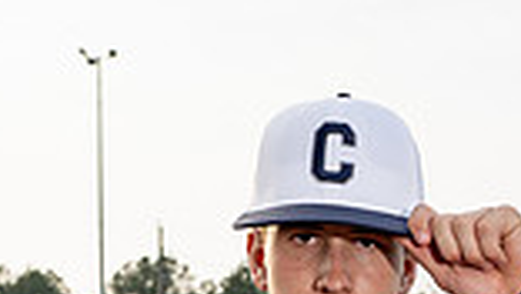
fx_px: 1465
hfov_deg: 19.9
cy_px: 692
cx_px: 424
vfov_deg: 10.1
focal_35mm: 106
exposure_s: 1/250
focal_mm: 35
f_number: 5.6
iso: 125
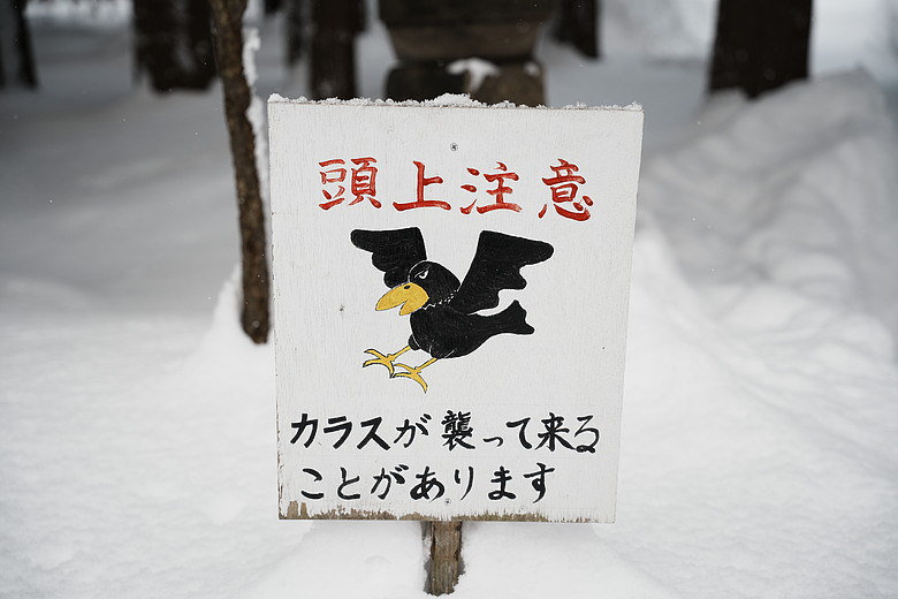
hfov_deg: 39.3
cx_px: 449
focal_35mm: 50
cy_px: 300
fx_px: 1257
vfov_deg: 26.8
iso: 125
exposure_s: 1/1250
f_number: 2.8
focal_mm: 50.4
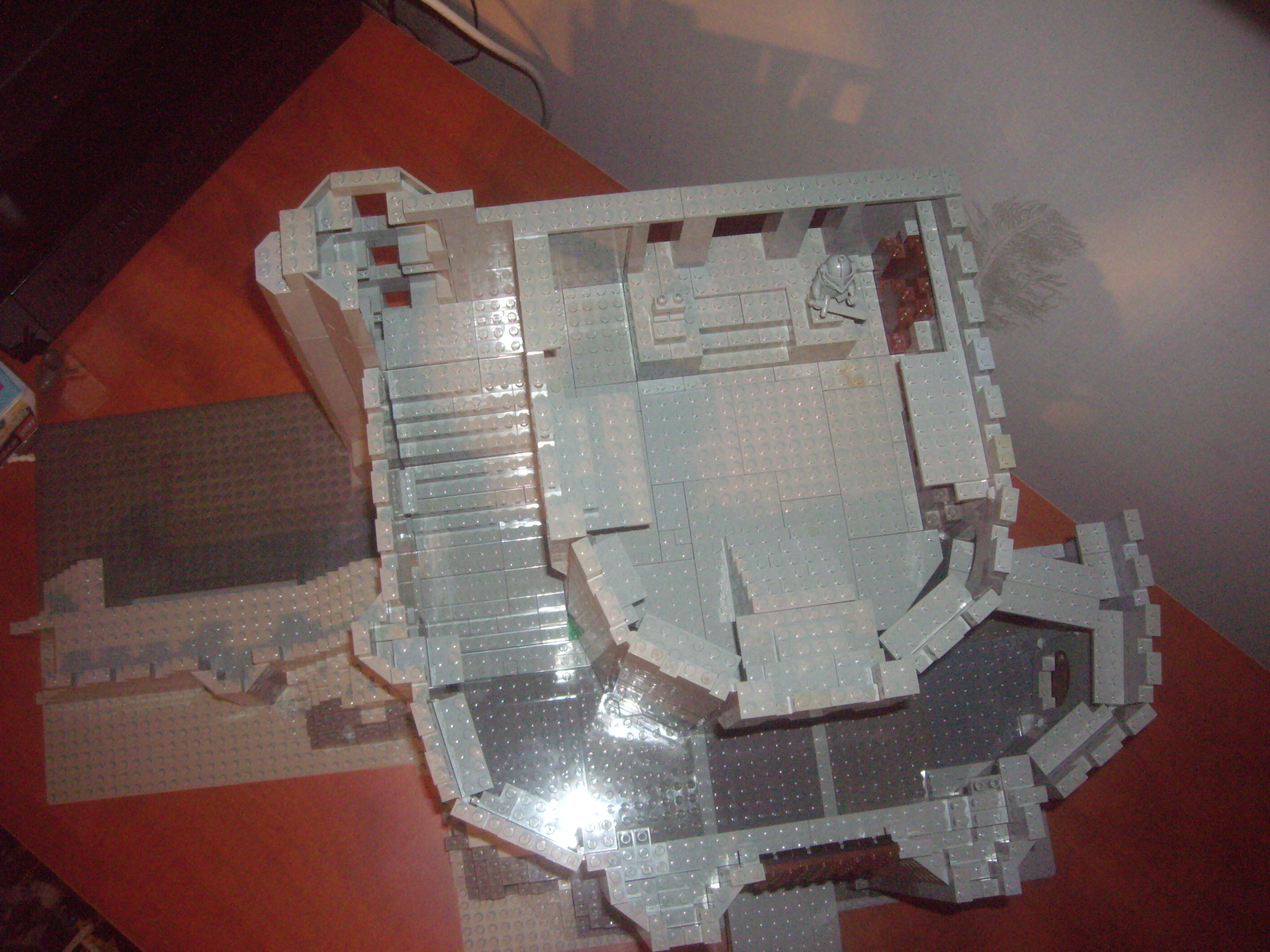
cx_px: 635
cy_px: 476
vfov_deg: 37.7
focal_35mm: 38
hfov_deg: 49.0
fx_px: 1394
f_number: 2.7
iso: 400
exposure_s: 1/40
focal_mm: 6.2
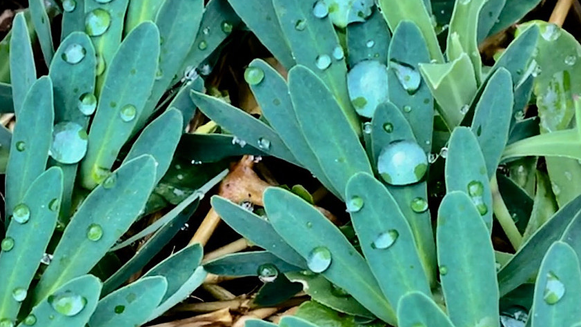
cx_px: 227
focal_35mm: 60
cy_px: 151
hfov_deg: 34.7
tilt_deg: -71.9
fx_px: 925
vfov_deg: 20.1
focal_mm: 4.15
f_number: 2.2
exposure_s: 1/103
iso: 25
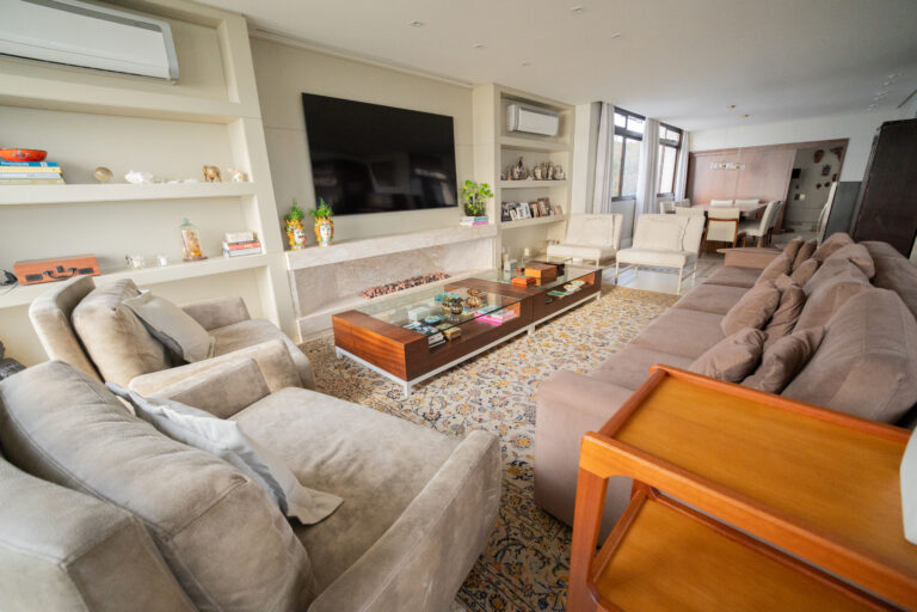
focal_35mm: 14
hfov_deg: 106.3
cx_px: 458
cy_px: 306
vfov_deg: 83.3
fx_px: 344
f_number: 2.8
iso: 800
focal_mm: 9
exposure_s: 1/160
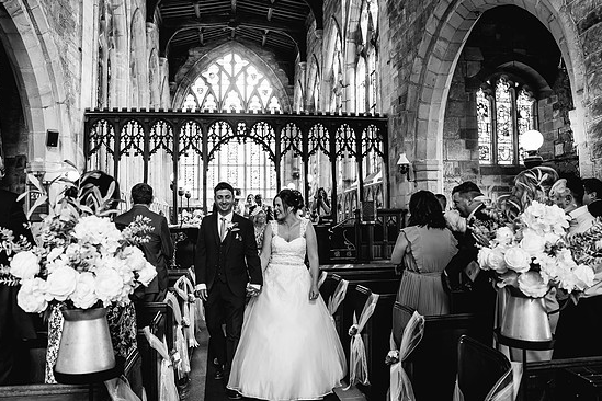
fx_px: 435
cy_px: 197
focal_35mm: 26
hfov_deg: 69.4
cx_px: 286
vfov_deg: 49.6
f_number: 2.8
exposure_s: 1/125
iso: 1600
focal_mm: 24
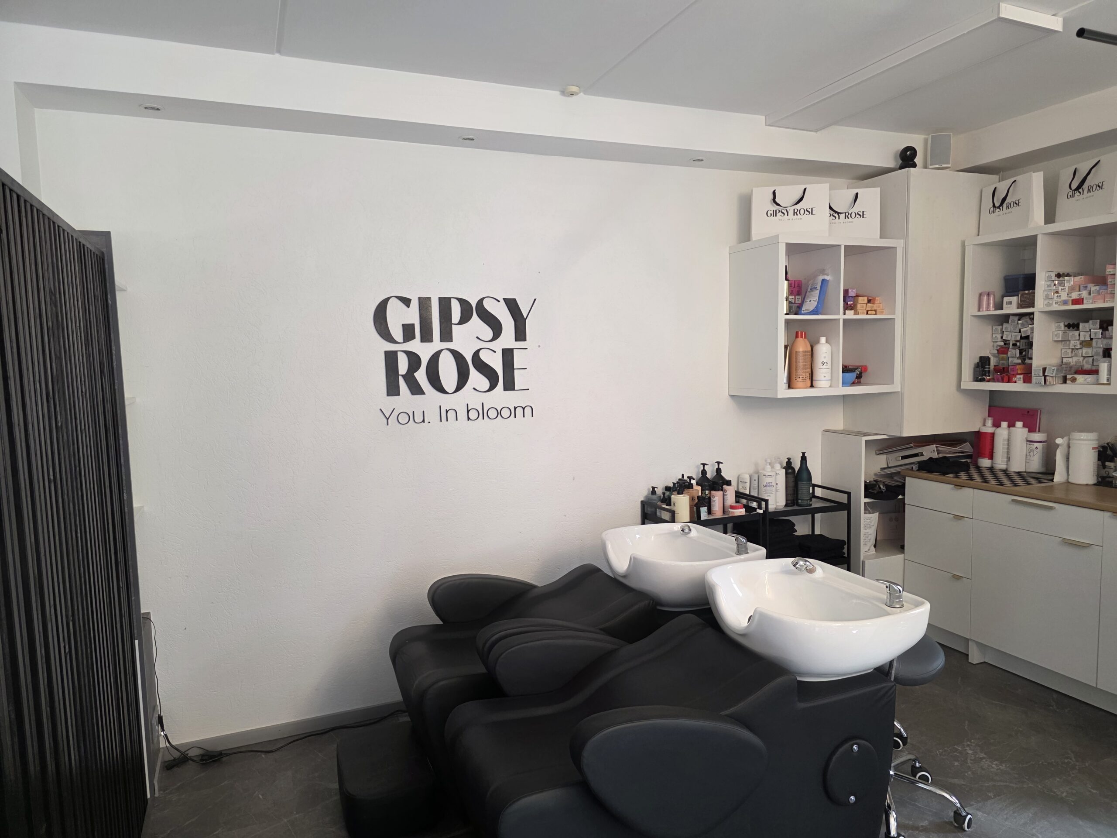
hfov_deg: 73.9
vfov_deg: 58.9
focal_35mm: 23
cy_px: 419
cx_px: 558
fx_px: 742
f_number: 1.7
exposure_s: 1/100
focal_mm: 6.3
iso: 320
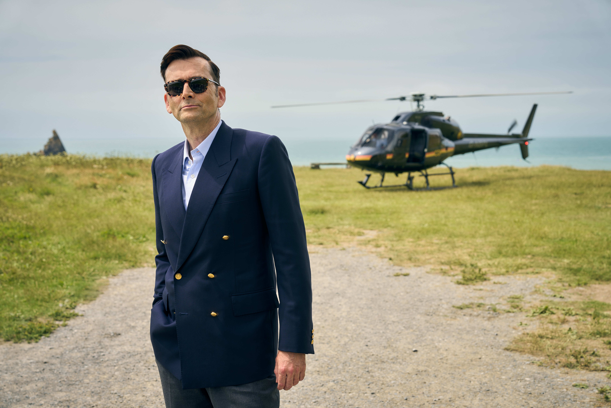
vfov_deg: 28.6
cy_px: 204
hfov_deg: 41.9
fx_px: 798
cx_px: 306
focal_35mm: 47
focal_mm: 47
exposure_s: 1/200
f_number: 5
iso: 100
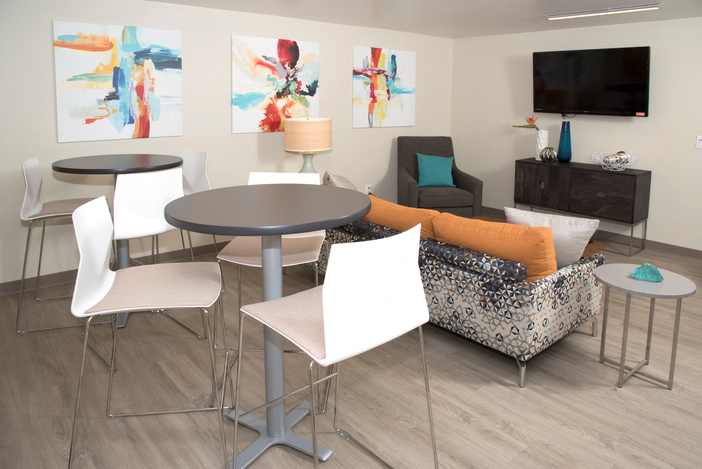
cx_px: 351
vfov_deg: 53.2
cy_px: 234
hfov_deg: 73.7
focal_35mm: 24
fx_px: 468
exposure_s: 1/60
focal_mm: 24
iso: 800
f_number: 13
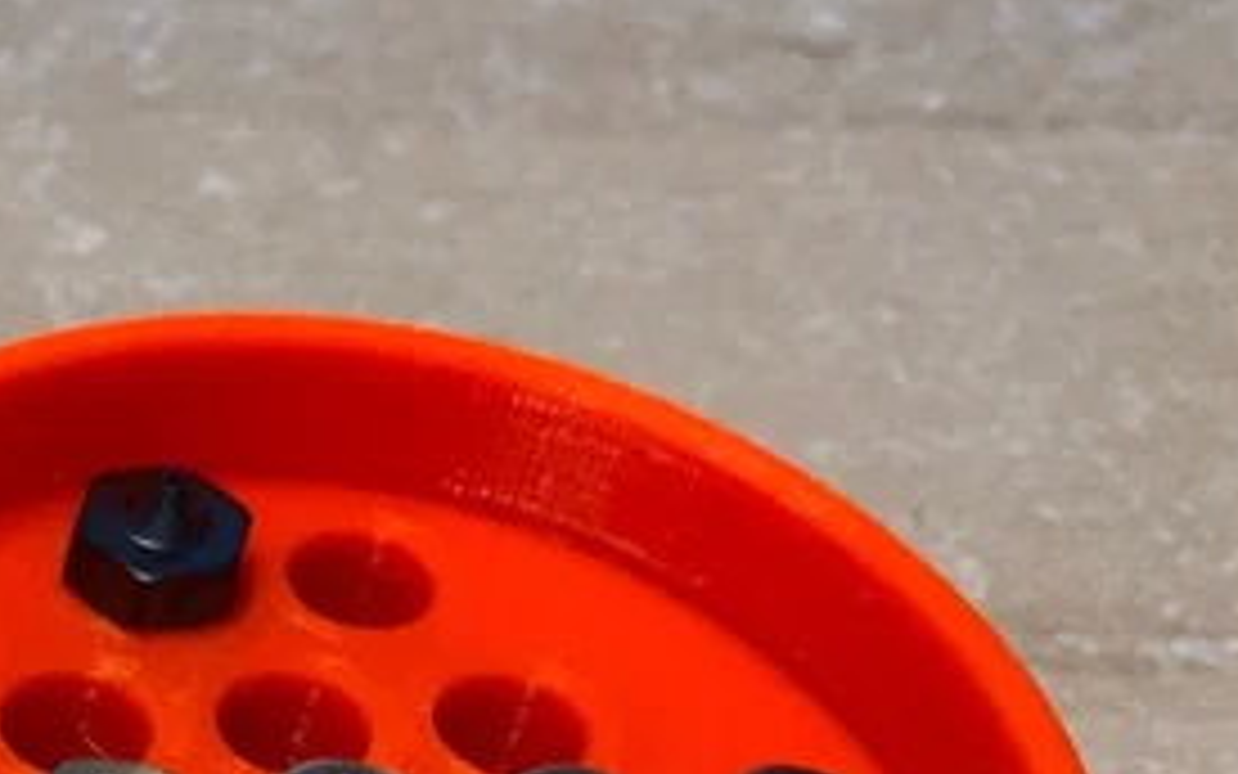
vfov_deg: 13.7
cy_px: 1141
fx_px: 3037
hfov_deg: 20.3
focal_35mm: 90
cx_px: -520
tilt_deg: -52.1
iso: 50
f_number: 1.8
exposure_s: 1/17
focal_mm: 3.99
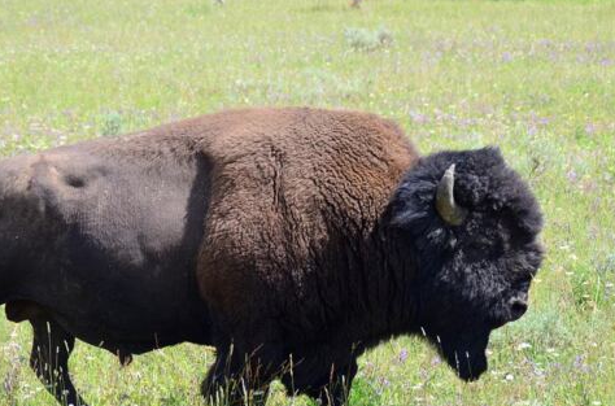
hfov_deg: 12.7
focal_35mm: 162
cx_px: 285
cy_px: 243
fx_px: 2759
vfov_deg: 8.4
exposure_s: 1/400
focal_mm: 80
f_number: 5
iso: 200
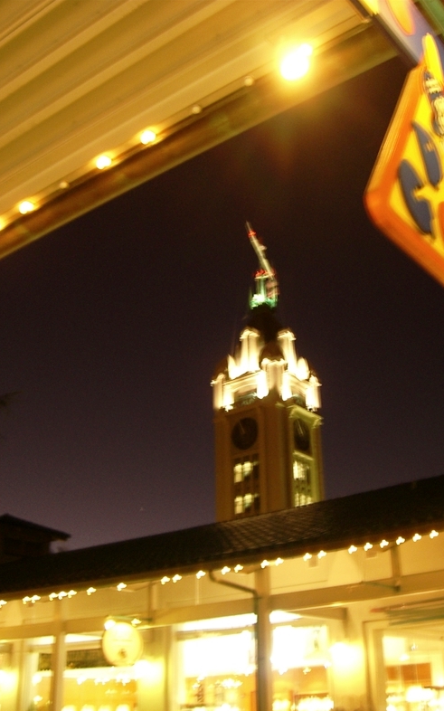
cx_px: 263
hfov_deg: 31.2
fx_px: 794
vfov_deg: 48.2
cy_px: 361
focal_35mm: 41
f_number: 2.7
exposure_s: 1.3
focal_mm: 6.2
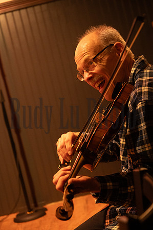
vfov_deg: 28.9
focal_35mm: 70
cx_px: 76
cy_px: 115
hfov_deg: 19.4
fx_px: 447
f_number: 4
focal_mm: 70
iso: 8000
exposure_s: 1/40
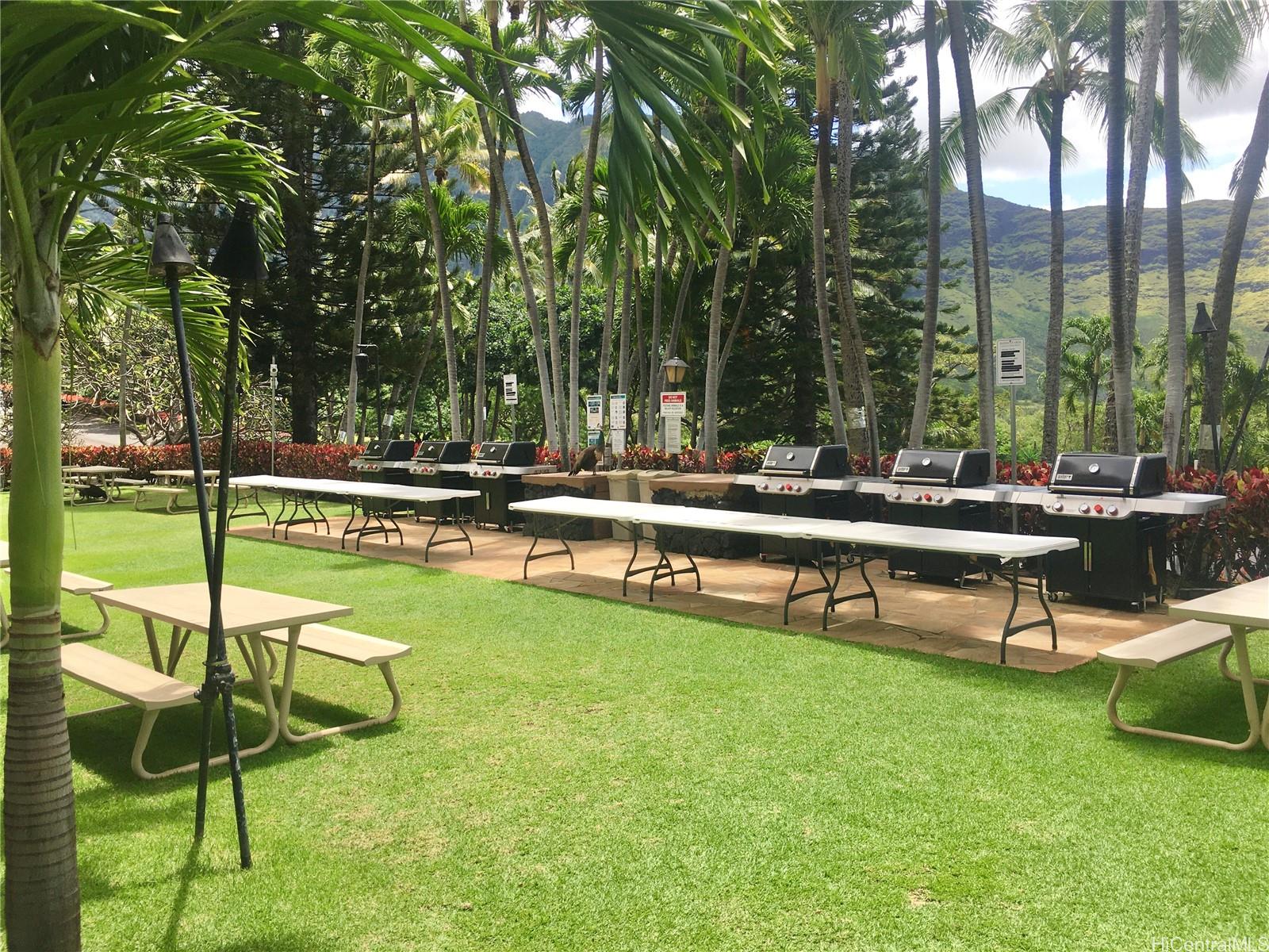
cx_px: 634
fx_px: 1063
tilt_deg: -2.1
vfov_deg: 48.2
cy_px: 476
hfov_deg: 61.7
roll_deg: +2.6
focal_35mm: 29
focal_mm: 4.15
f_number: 2.2
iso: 25
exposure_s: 1/732
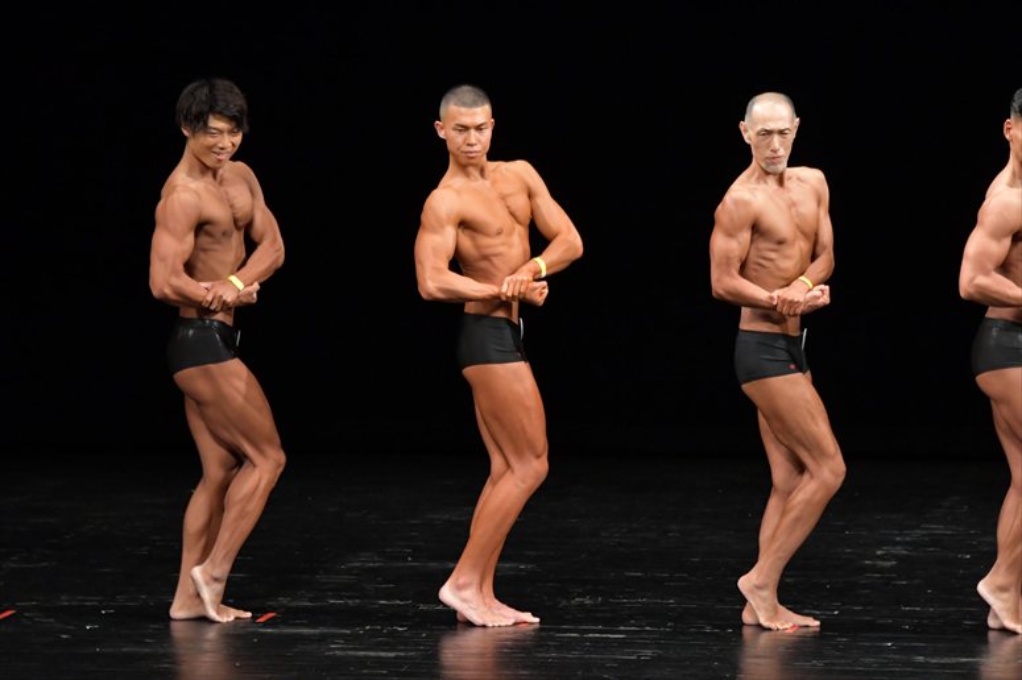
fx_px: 7236
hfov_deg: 8.1
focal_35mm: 255
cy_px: 340
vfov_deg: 5.4
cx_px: 511
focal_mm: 170
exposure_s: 1/400
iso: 3200
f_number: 5.6
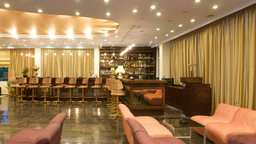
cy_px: 72
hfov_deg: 69.1
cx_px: 101
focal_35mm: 27
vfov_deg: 42.9
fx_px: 183
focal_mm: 14
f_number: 8
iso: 125
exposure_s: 1/1.6
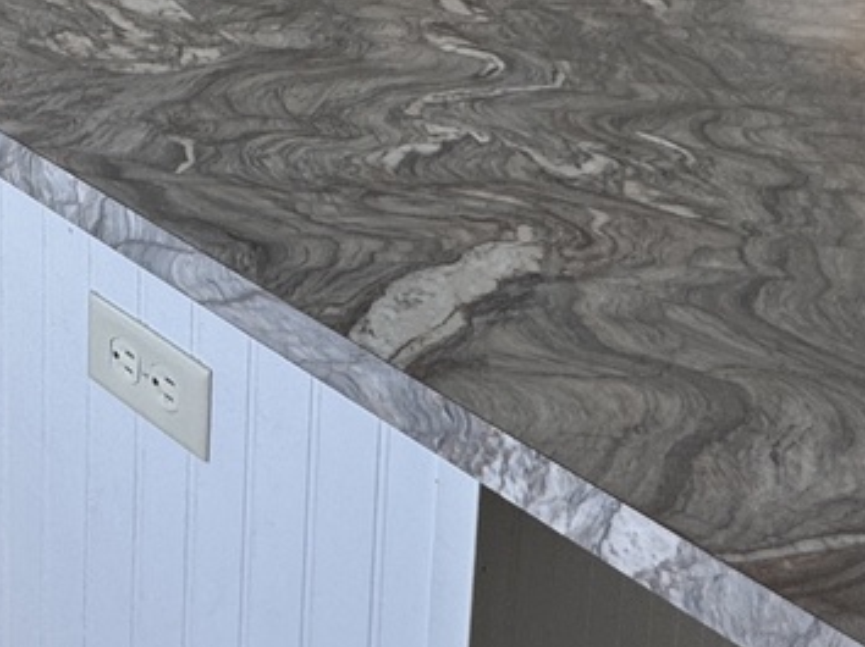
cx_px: -112
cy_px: -361
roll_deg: +1.3
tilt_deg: -10.2
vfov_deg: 21.1
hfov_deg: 30.0
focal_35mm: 57
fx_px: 1423
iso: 80
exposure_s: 1/120
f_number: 2.2
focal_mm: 2.22
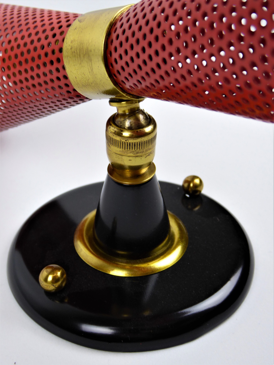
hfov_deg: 29.7
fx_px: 517
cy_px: 182
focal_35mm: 49
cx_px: 137
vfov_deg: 38.9
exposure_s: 1/60
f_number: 4
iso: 200
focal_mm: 8.4
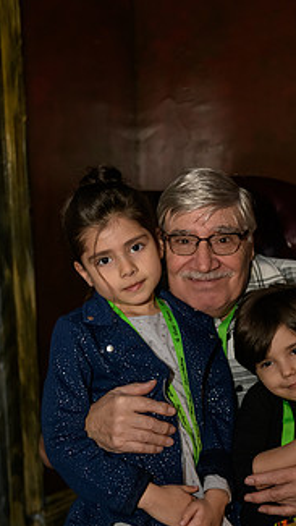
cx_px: 222
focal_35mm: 61
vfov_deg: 34.1
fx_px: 850
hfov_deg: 19.6
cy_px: 335
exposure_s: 1/125
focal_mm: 42
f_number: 3.2
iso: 1600
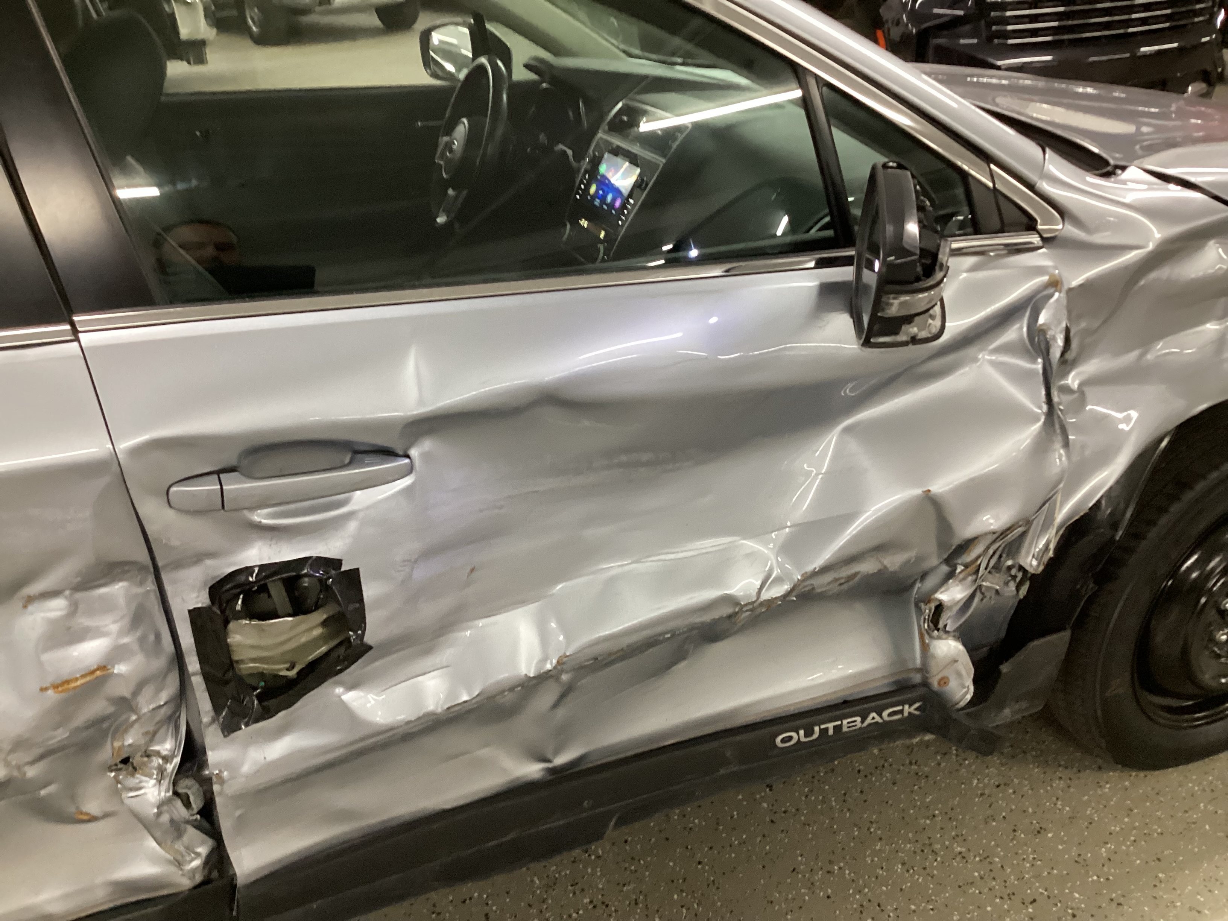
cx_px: 614
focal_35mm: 31
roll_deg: +1.5
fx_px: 1100
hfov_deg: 58.4
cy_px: 460
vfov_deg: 45.4
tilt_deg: -28.3
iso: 320
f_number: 2.4
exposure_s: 1/50
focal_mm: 3.3
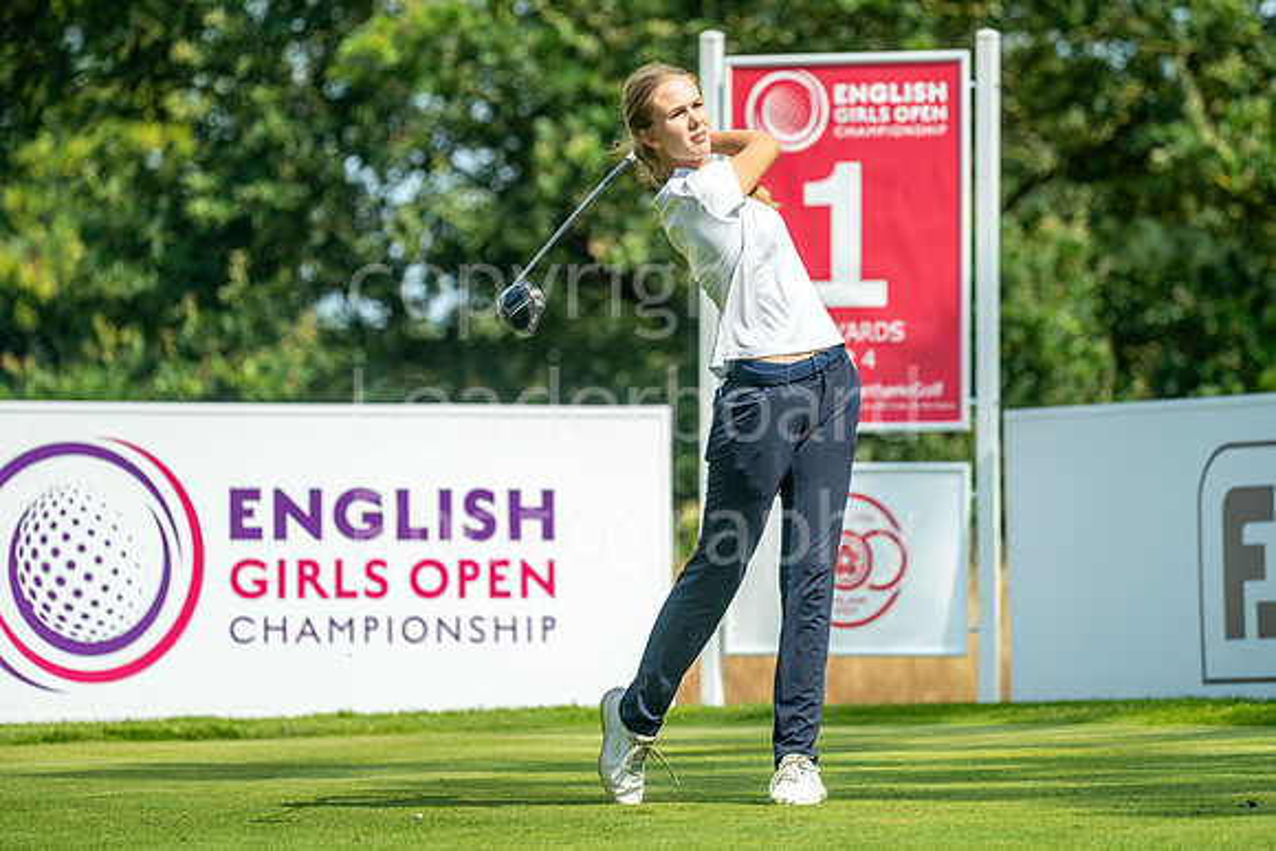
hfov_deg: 6.9
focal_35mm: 300
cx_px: 638
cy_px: 426
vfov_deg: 4.6
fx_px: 10635
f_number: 5
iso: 320
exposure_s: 1/2000
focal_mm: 300
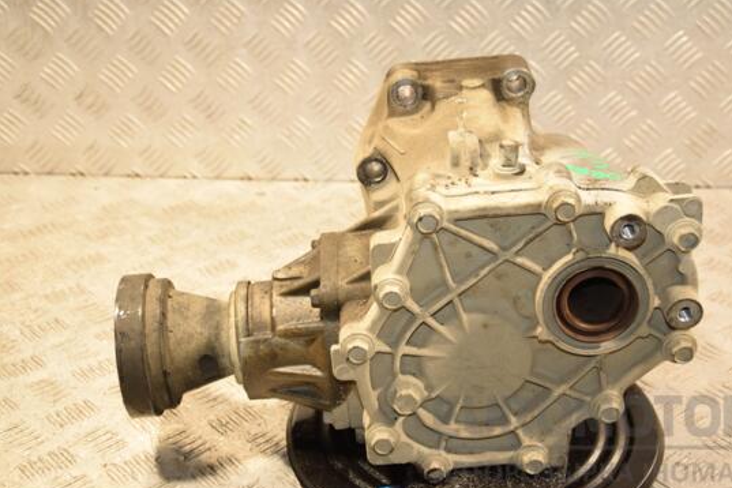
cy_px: 234
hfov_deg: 30.1
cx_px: 408
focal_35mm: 67
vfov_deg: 20.3
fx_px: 1362
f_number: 4.8
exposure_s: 1/160
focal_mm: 40
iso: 800
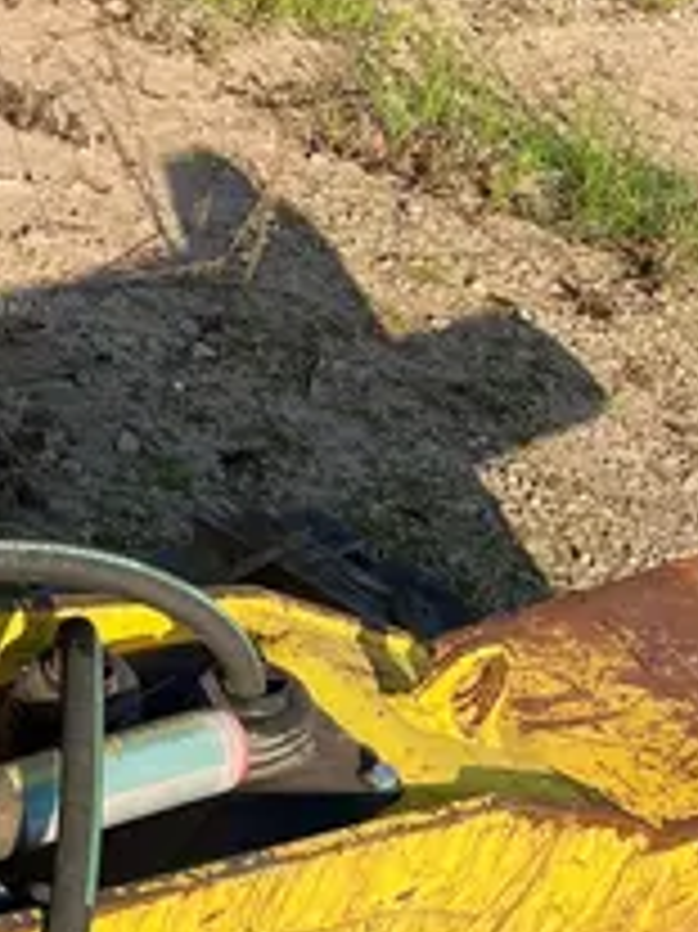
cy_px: 1119
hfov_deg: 15.9
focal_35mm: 92
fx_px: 2476
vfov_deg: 20.0
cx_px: 135
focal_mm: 5.1
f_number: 1.6
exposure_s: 1/1600
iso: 50
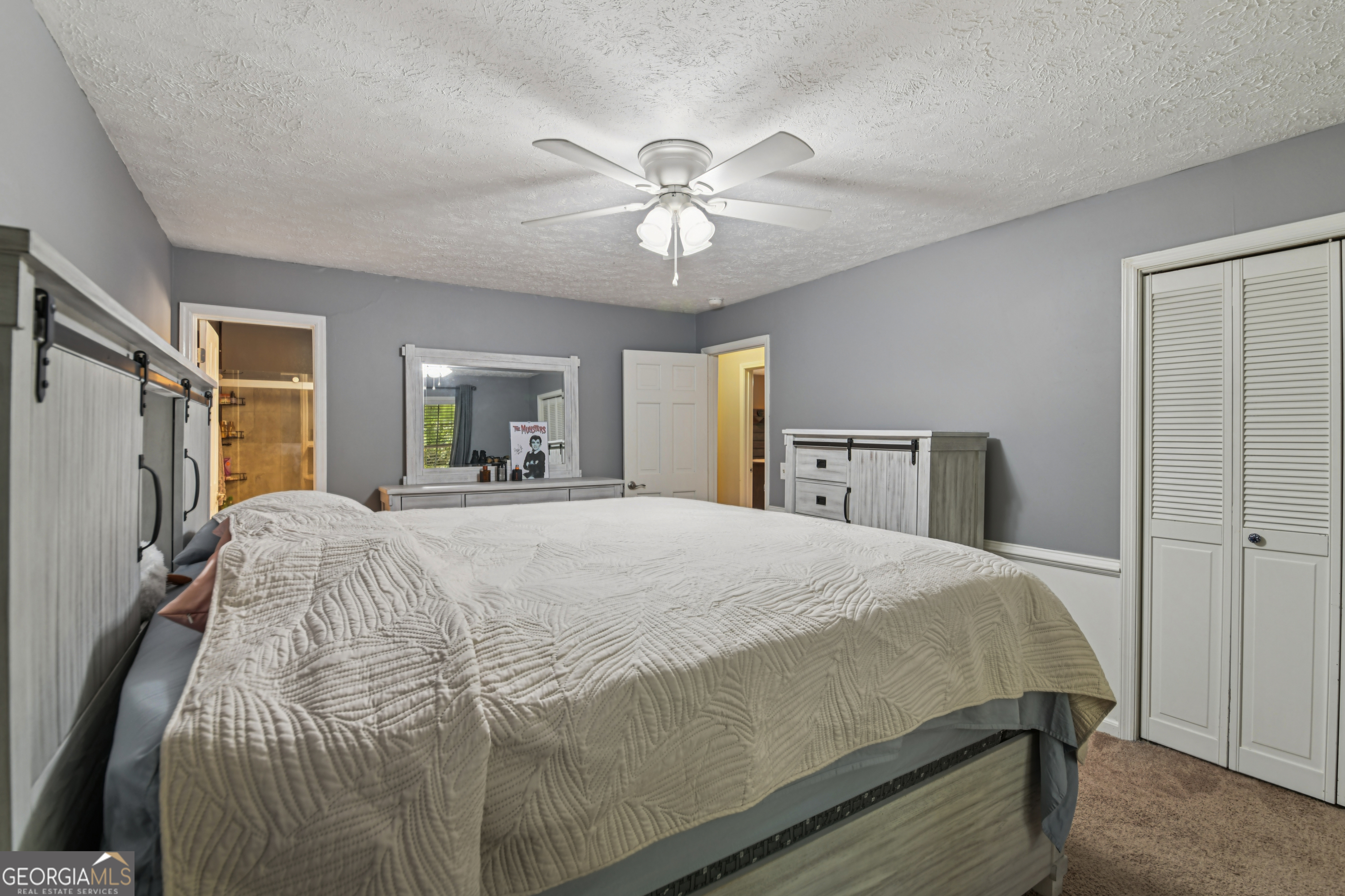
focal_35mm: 16
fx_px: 598
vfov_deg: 73.7
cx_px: 672
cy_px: 448
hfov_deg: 96.7
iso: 400
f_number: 8
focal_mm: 16
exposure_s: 1/6
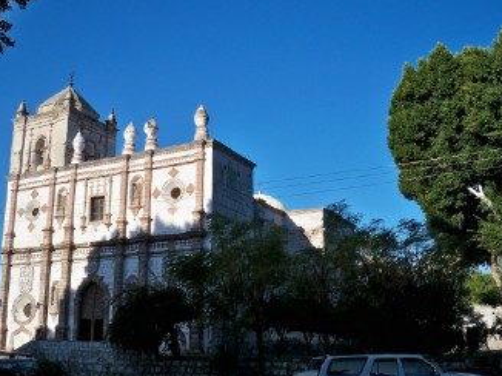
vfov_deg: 33.5
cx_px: 233
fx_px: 623
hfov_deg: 43.8
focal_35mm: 43
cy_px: 170
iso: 64
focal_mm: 6.3
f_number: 4.7
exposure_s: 1/400
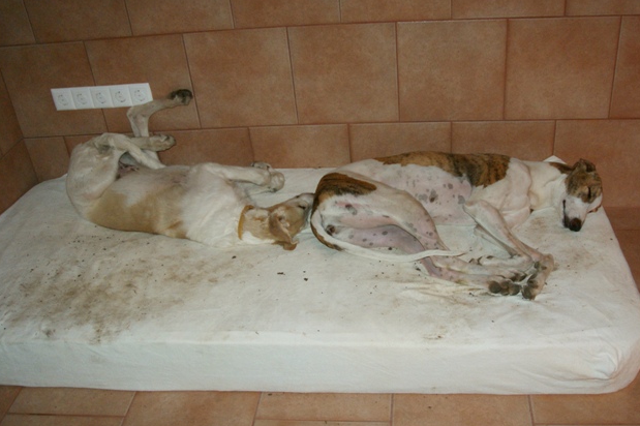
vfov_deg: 42.3
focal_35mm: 31
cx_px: 322
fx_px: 551
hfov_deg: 60.3
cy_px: 211
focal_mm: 20
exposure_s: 2
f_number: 5.6
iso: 800
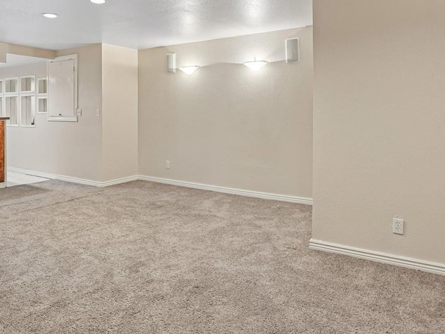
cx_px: 196
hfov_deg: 67.1
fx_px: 334
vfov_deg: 52.3
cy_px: 116
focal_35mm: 26
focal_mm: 10
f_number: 8
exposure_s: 1/8
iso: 400
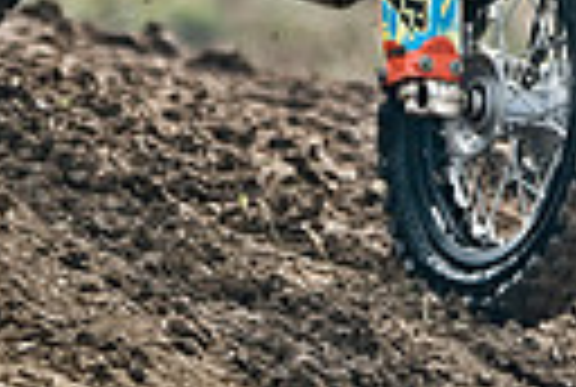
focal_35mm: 641
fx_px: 10280
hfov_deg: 3.2
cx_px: 432
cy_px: -576
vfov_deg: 2.1
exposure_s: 1/1600
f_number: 2.8
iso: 250
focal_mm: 122
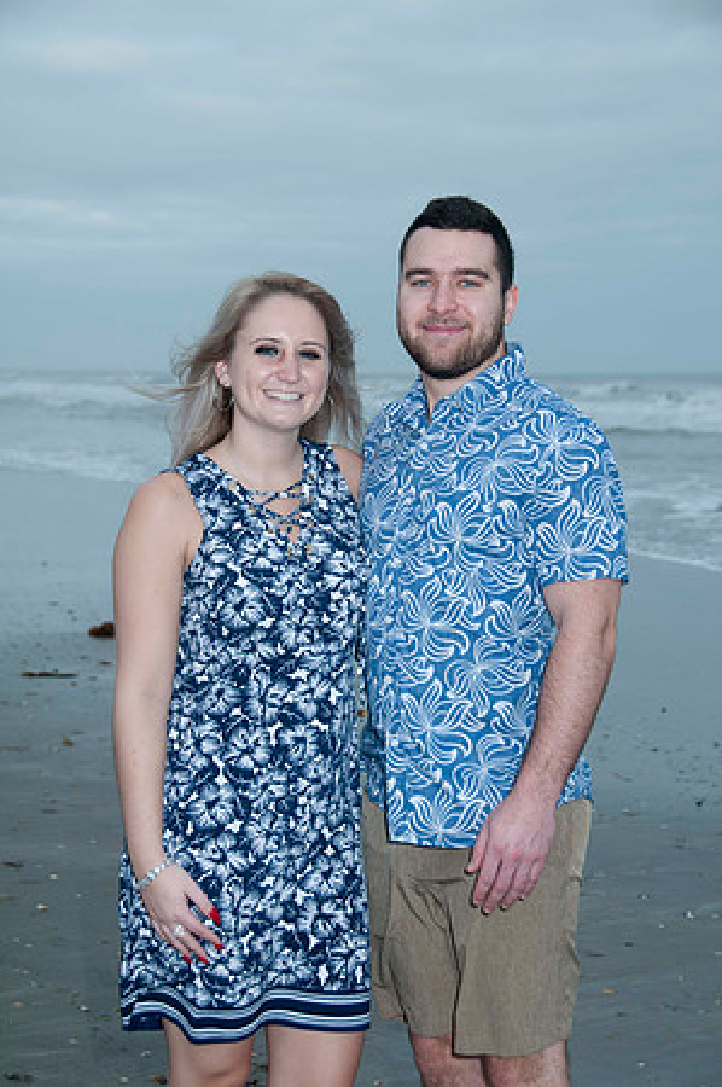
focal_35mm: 72
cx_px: 361
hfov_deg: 18.9
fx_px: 2171
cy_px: 544
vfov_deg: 28.1
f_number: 5.6
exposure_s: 1/125
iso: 100
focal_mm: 48
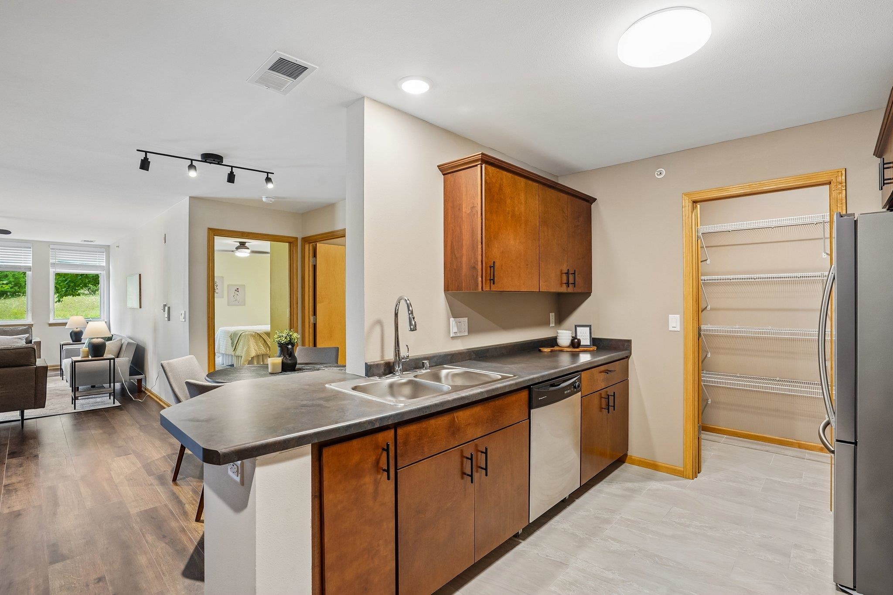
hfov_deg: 96.7
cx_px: 446
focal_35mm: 16
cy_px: 298
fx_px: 397
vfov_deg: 73.7
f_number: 8
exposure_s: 1/5
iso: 400
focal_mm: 16
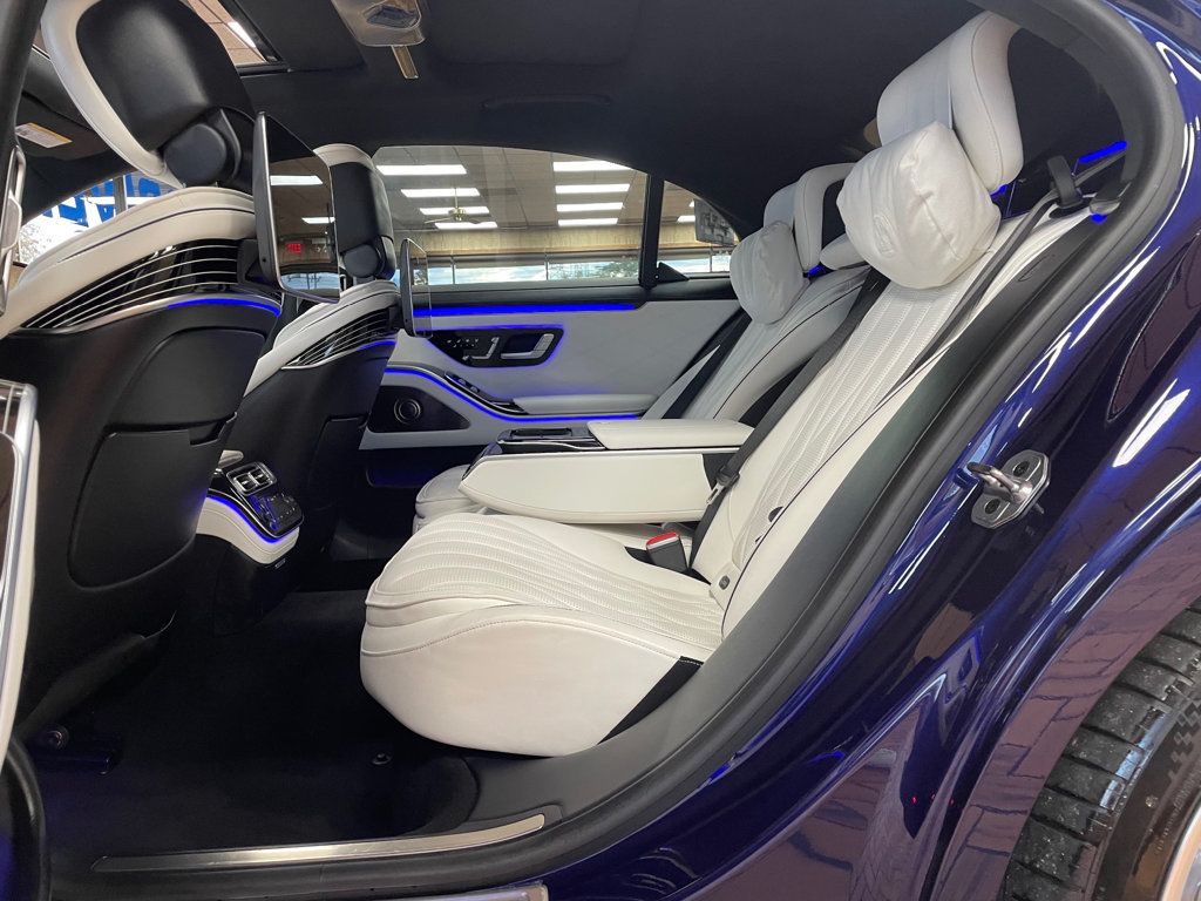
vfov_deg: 53.1
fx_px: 902
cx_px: 600
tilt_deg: -5.7
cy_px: 450
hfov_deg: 67.3
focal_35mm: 26
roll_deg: +2.3
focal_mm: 4.2
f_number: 1.6
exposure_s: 1/60
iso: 160
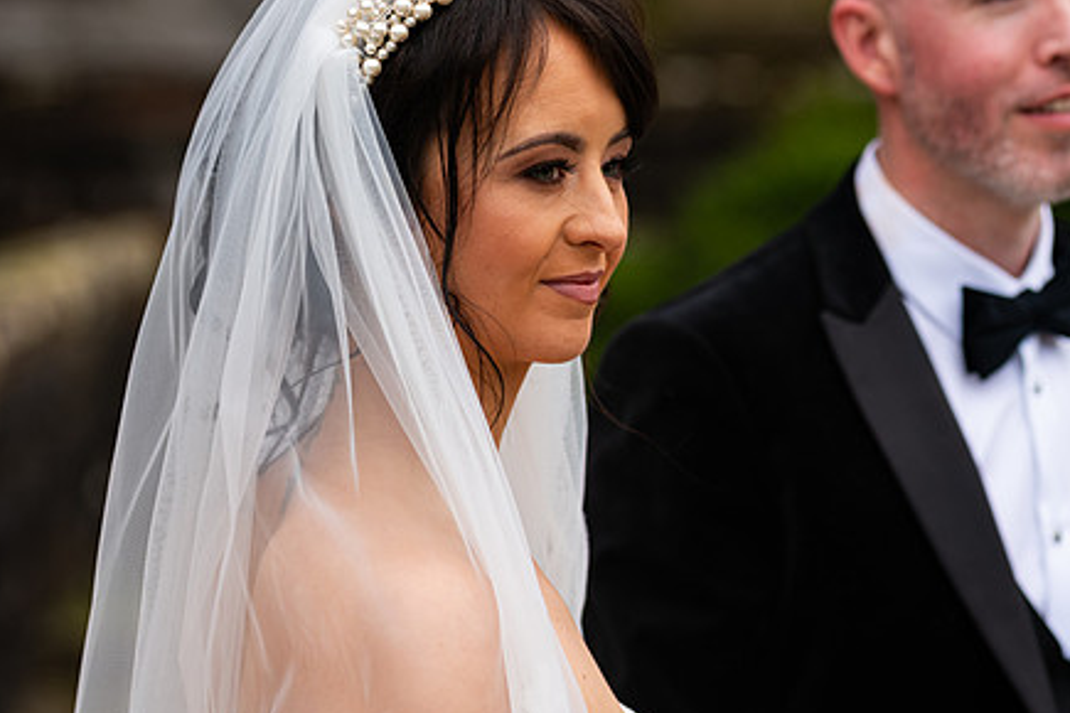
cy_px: 338
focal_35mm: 160
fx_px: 4755
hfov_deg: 12.8
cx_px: 644
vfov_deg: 8.6
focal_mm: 120
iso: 160
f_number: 3.5
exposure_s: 1/160
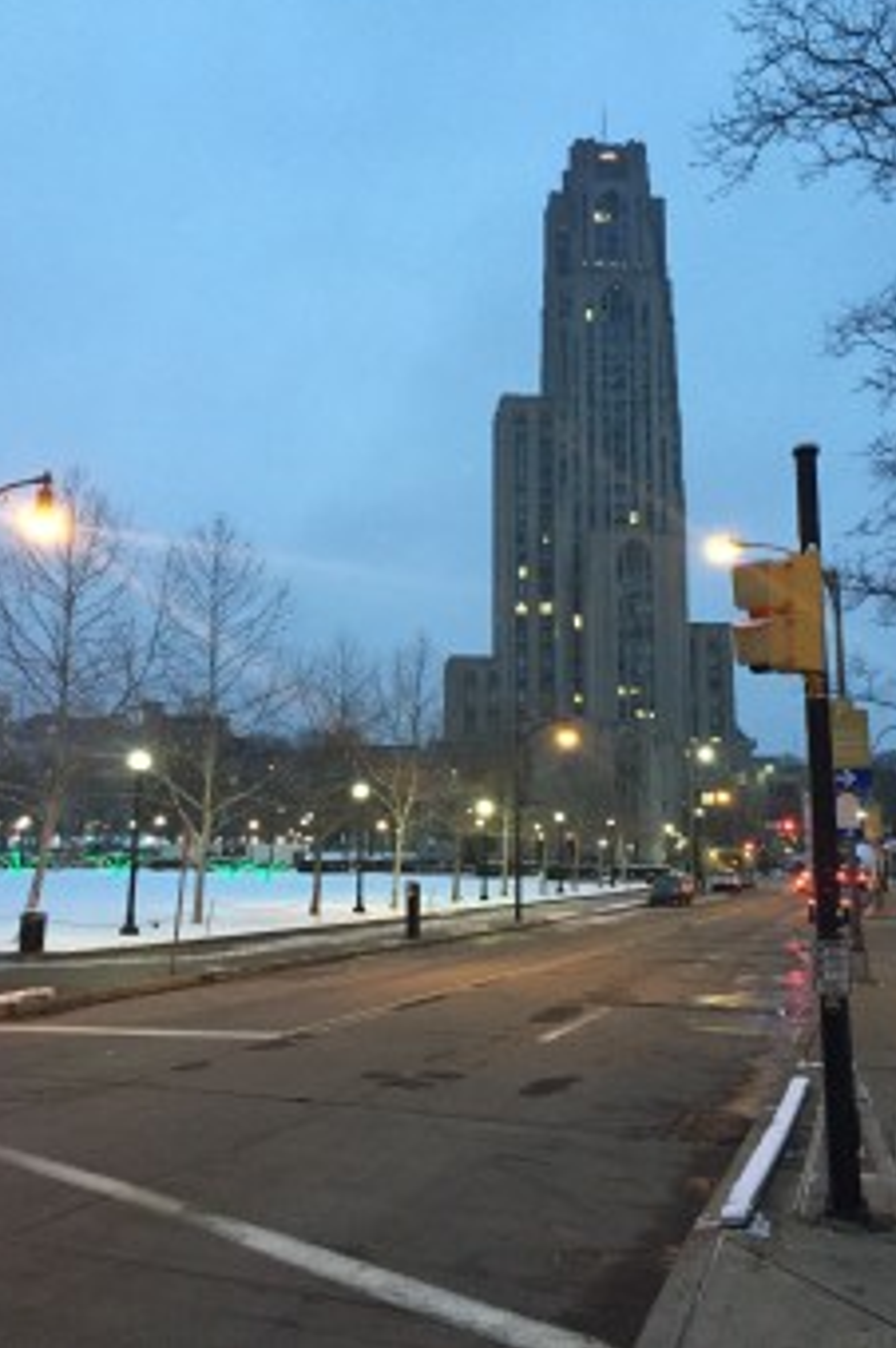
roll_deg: -0.8
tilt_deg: +10.6
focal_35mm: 31
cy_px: 664
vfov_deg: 60.3
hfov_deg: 42.2
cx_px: 468
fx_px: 1160
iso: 250
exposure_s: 1/20
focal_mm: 4.15
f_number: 2.2
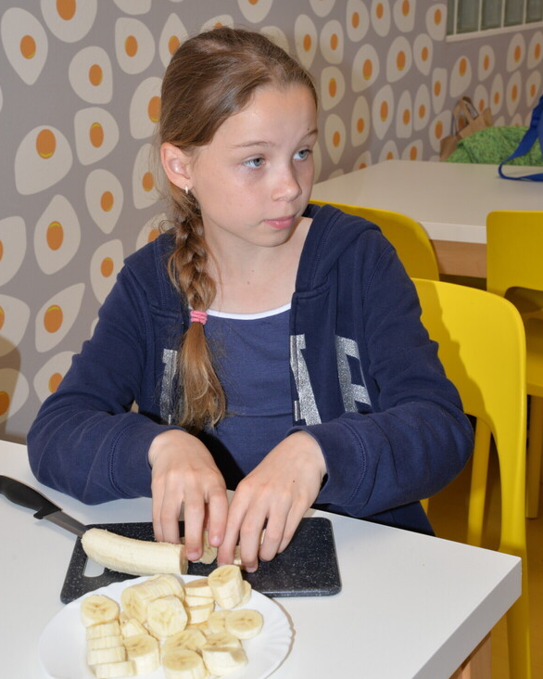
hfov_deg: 23.9
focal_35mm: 64
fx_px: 1285
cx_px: 256
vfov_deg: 29.5
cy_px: 299
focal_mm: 52
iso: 640
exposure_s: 1/80
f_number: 11
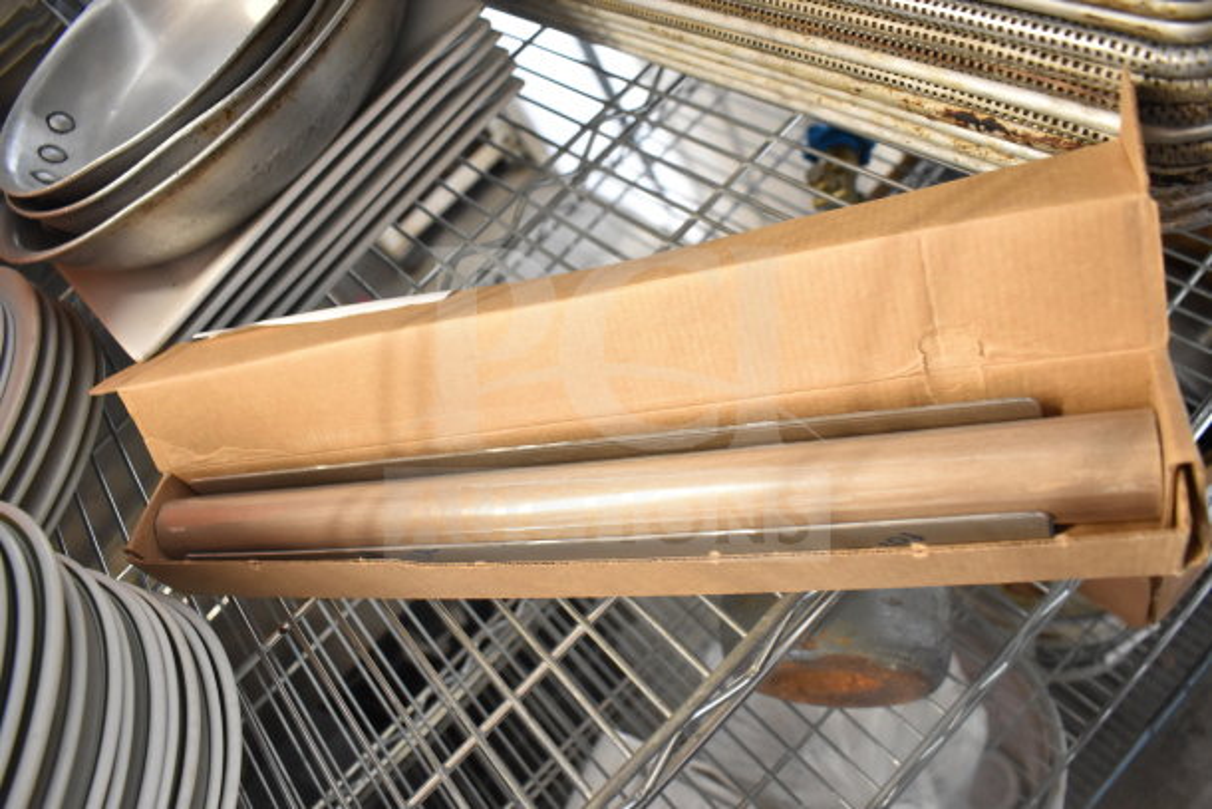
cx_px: 606
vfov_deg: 48.0
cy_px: 404
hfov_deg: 67.4
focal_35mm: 27
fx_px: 909
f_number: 3.5
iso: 1800
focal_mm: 18
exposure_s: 1/30
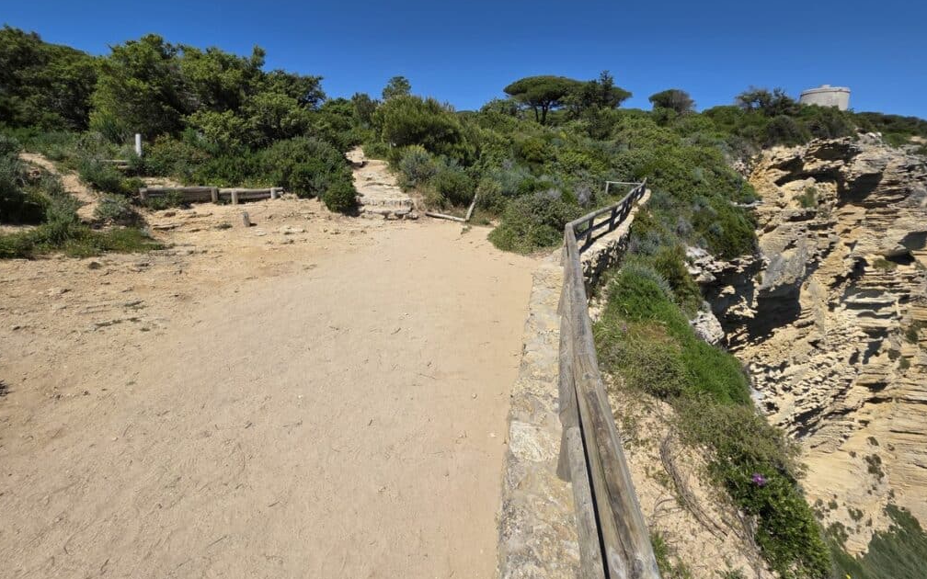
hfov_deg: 105.3
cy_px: 261
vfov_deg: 78.4
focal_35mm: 14
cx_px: 464
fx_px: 354
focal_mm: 2.2
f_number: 1.9
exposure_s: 1/4125
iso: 40
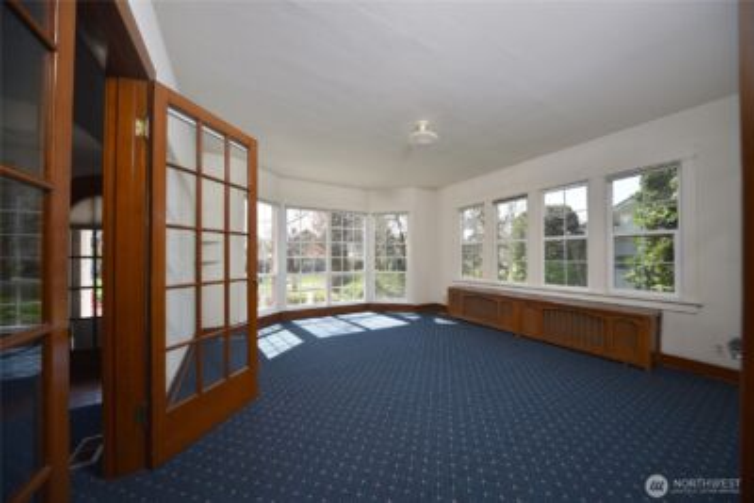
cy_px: 252
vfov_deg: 90.1
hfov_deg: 112.6
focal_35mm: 12
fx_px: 251
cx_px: 377
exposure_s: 1/200
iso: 200
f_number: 6.3
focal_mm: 12
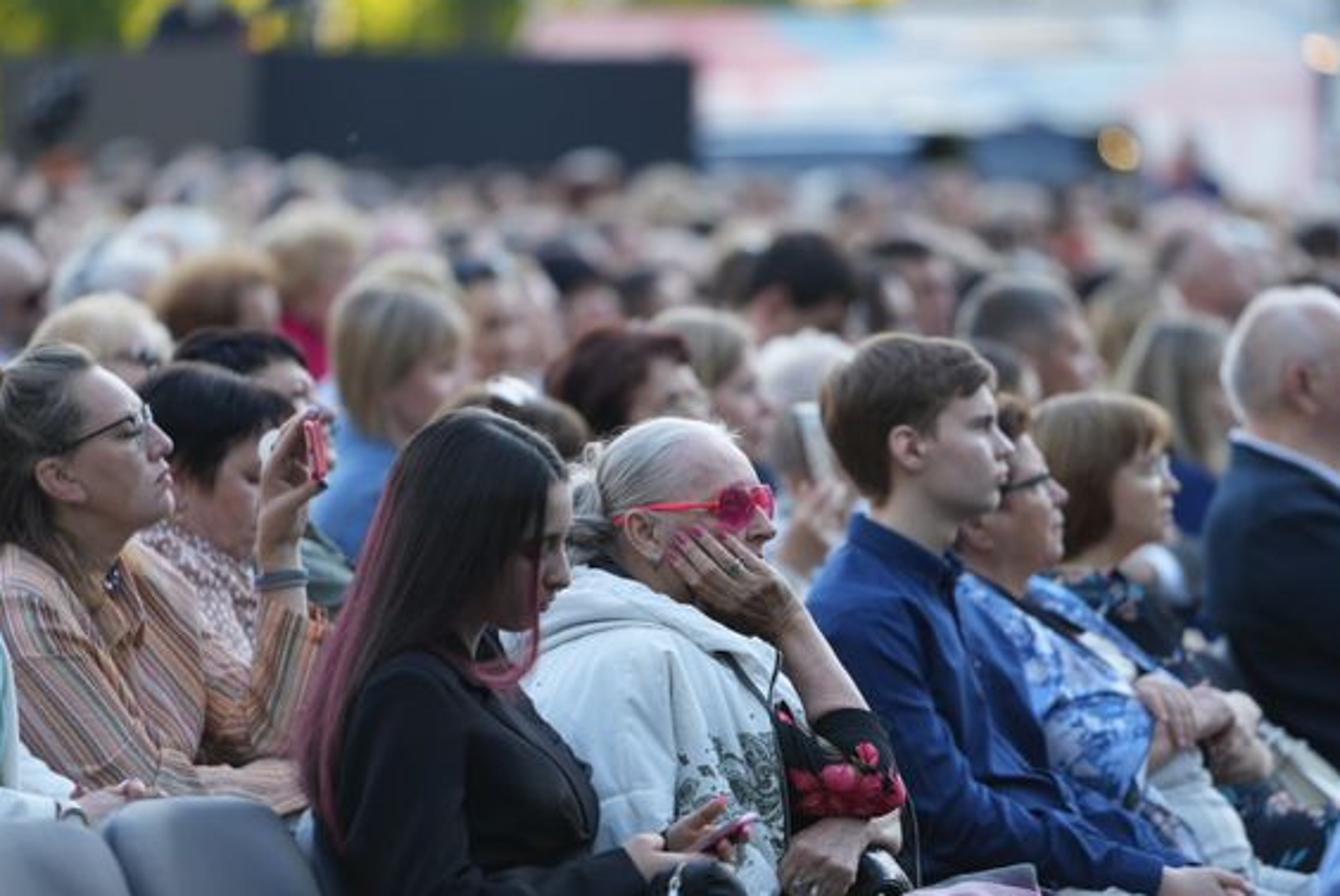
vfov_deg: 5.6
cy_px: 482
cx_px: 719
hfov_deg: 8.3
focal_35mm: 247
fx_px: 9201
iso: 160
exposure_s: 1/160
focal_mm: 200
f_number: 2.8
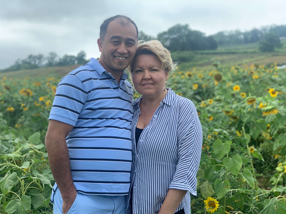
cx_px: 143
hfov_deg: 36.8
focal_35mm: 52
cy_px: 107
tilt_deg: +0.6
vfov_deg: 28.0
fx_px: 430
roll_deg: -1.7
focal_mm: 6
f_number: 2.4
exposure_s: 1/396
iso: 16
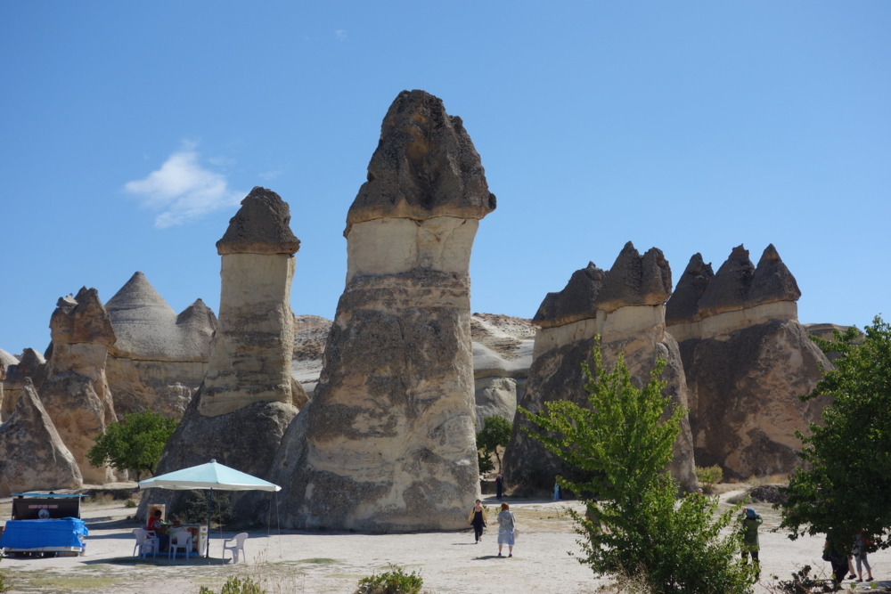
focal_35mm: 53
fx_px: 1312
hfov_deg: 37.5
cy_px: 297
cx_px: 446
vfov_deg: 25.5
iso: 125
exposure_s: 1/640
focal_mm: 19.53
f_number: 5.6
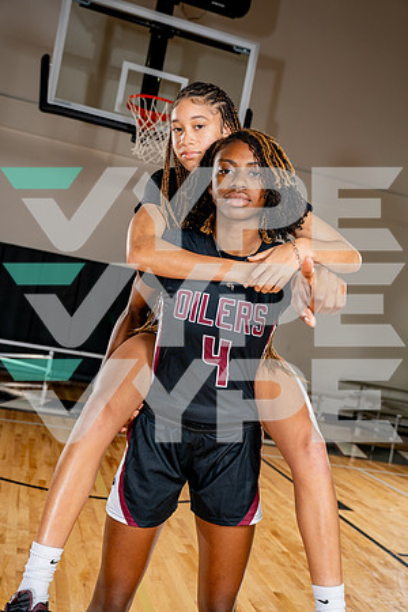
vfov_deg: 48.5
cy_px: 306
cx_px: 204
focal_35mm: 40
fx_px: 680
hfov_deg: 33.4
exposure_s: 1/250
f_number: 5.6
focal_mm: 40
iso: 200
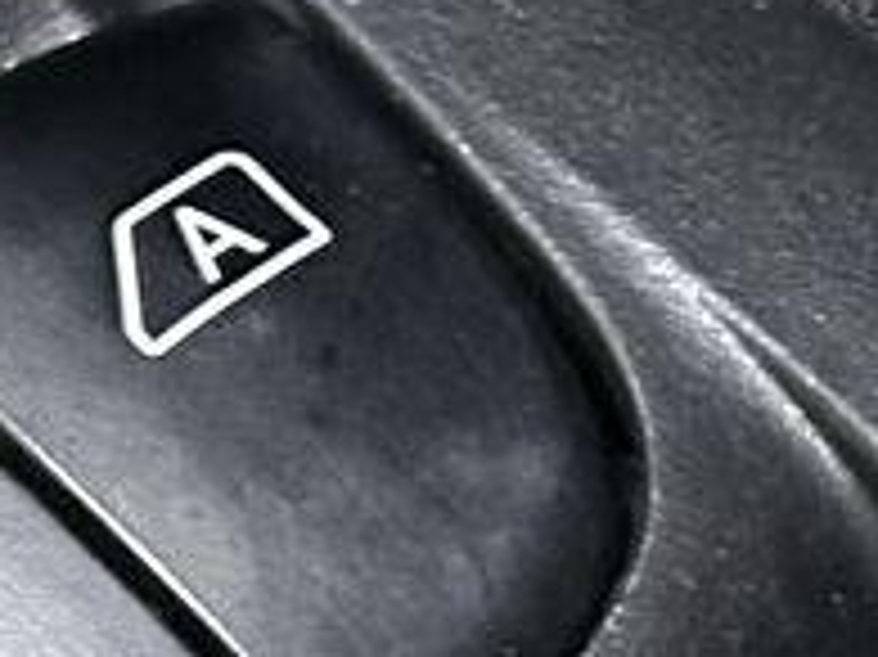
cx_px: 234
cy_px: 855
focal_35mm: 354
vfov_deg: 4.2
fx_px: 8973
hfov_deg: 5.6
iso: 500
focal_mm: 6.86
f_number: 1.78
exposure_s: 1/25
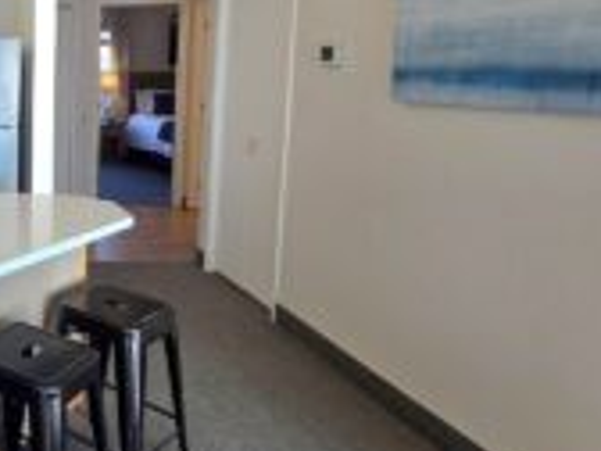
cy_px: 125
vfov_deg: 44.3
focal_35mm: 31
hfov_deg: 41.9
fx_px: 538
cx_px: -100
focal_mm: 2.2
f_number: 1.9
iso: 40
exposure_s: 1/120
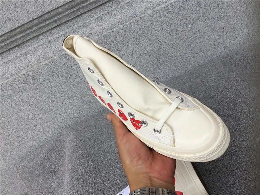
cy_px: 98
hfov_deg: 58.4
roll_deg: +28.0
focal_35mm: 31
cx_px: 130
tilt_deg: -36.5
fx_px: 233
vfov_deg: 45.4
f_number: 2.4
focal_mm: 3.3
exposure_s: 1/155
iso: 25
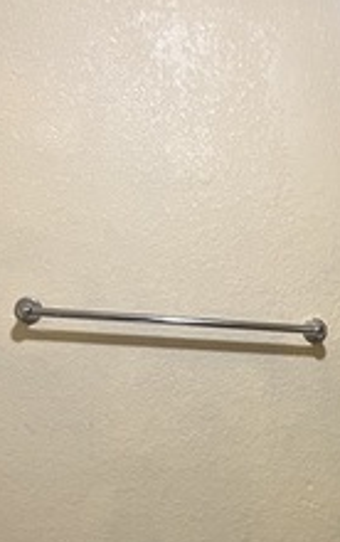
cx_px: 441
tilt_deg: -9.2
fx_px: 1183
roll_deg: -1.1
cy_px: 579
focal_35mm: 80
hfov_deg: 15.6
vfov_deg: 24.3
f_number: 1.5
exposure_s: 1/60
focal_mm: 5.7
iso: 125
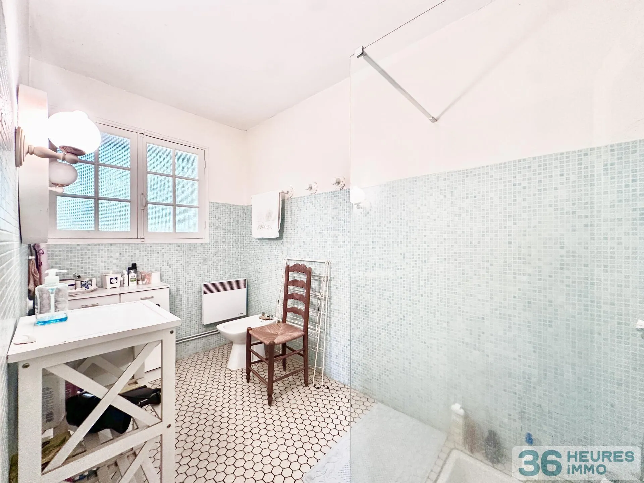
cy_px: 242
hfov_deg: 102.1
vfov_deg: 85.7
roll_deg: -0.2
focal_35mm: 14
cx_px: 322
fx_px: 260
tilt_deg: -0.5
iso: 320
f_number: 2.2
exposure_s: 1/100
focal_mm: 2.22
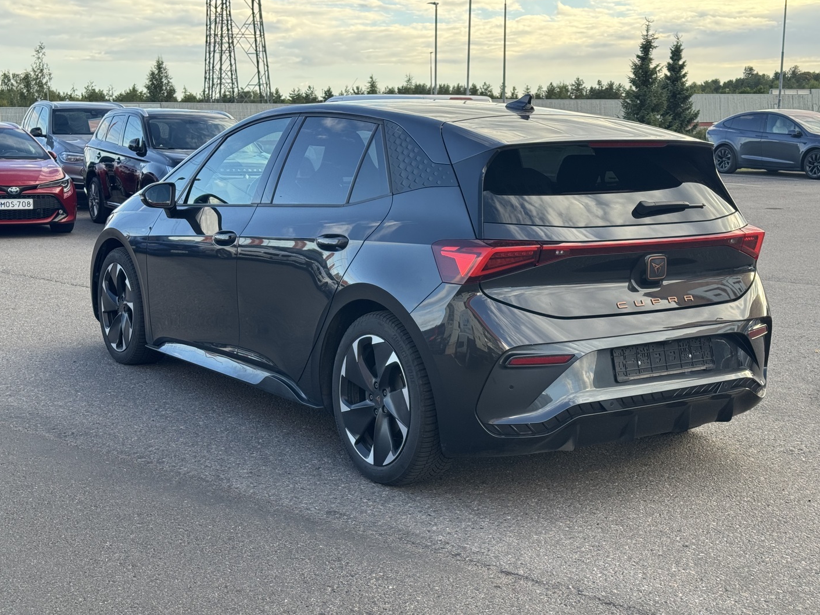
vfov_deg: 29.7
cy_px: 302
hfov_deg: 38.9
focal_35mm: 49
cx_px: 416
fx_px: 1161
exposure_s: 1/518
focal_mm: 6.76
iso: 64
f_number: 1.78
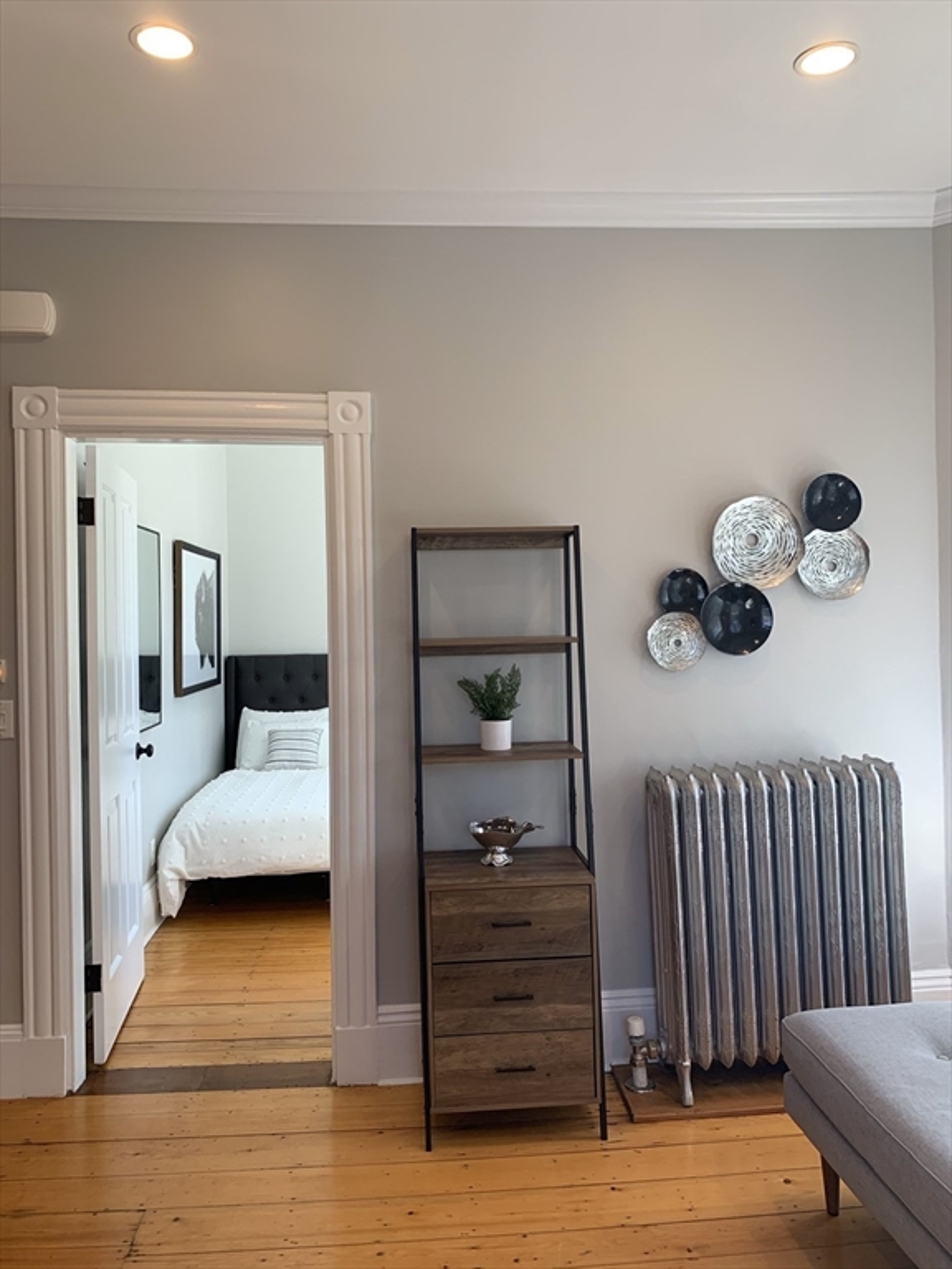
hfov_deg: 53.1
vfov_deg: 67.3
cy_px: 634
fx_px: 953
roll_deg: +0.4
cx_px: 476
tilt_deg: -0.2
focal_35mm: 26
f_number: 1.8
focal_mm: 4.25
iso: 64
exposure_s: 1/120
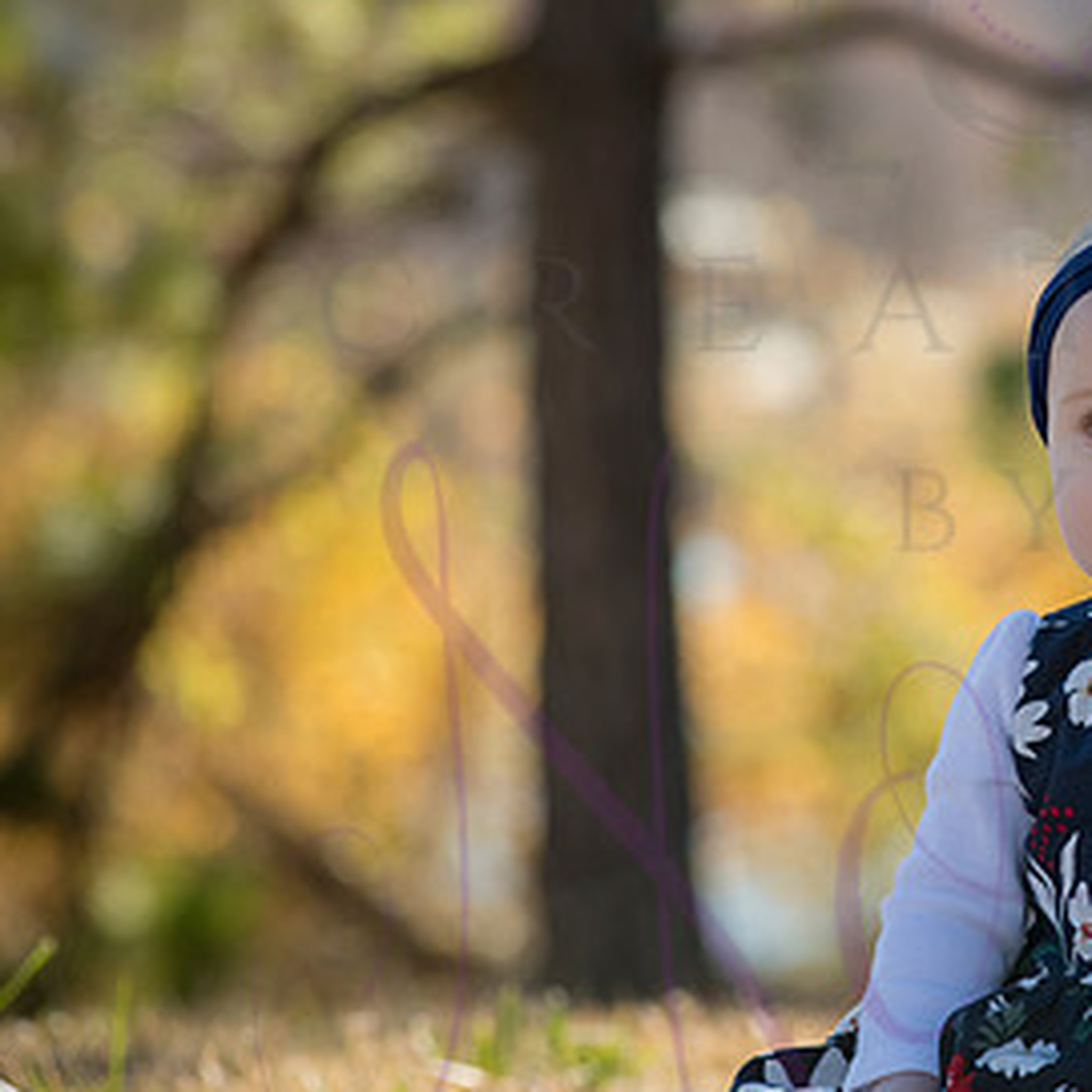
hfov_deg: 6.6
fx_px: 9422
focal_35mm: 264
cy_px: 502
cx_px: 1060
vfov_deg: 6.6
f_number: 5.6
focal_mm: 145
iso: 400
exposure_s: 1/640
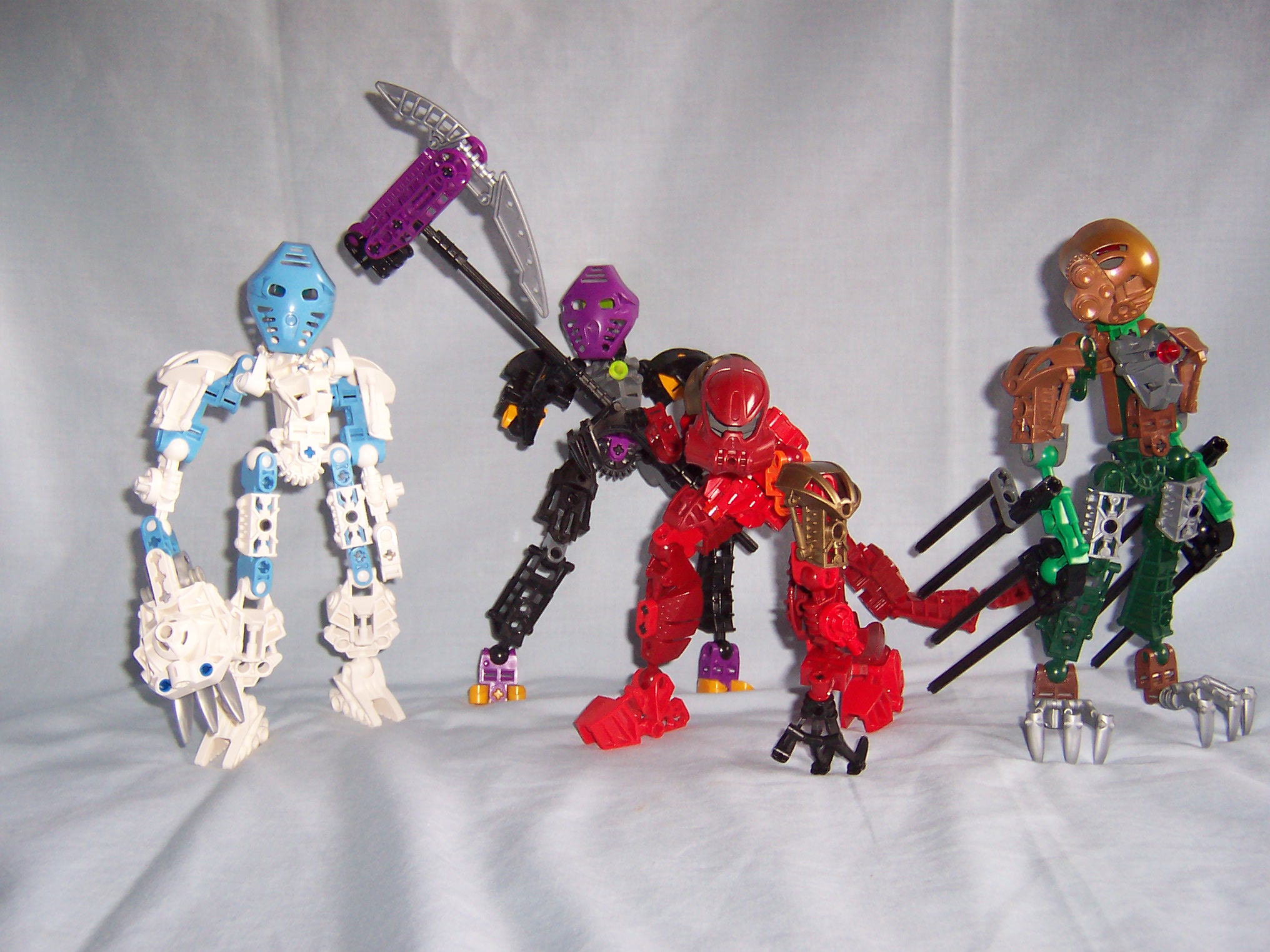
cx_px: 635
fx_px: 1321
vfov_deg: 39.7
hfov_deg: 51.4
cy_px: 476
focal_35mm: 36
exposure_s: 1/60
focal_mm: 5.6
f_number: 2.8
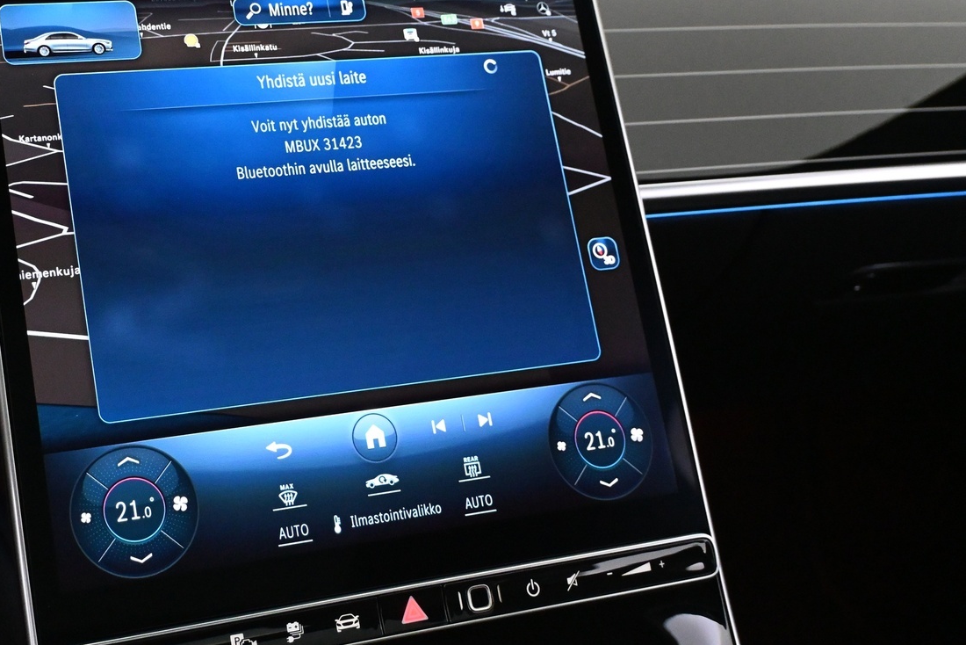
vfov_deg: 24.9
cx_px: 286
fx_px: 1452
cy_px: 235
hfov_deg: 36.2
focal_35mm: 54
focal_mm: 24.5
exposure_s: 1/60
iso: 5000
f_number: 4.2
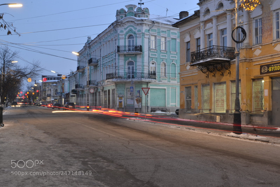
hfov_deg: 41.1
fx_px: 373
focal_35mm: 48
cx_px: 140
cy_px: 94
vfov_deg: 28.1
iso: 100
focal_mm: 32
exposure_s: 25
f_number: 25
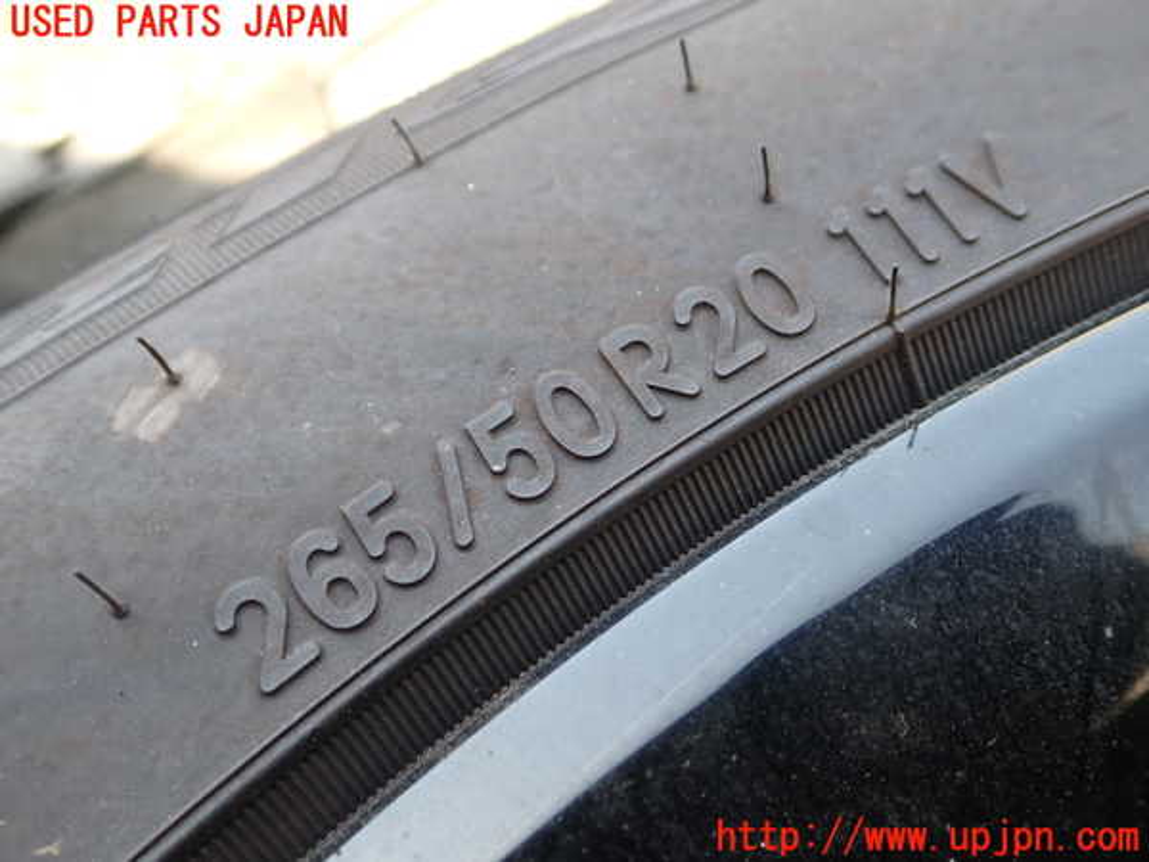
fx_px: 996
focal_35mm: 30
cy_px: 431
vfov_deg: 46.8
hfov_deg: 60.0
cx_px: 574
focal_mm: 5.4
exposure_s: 1/100
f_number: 2.3
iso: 100
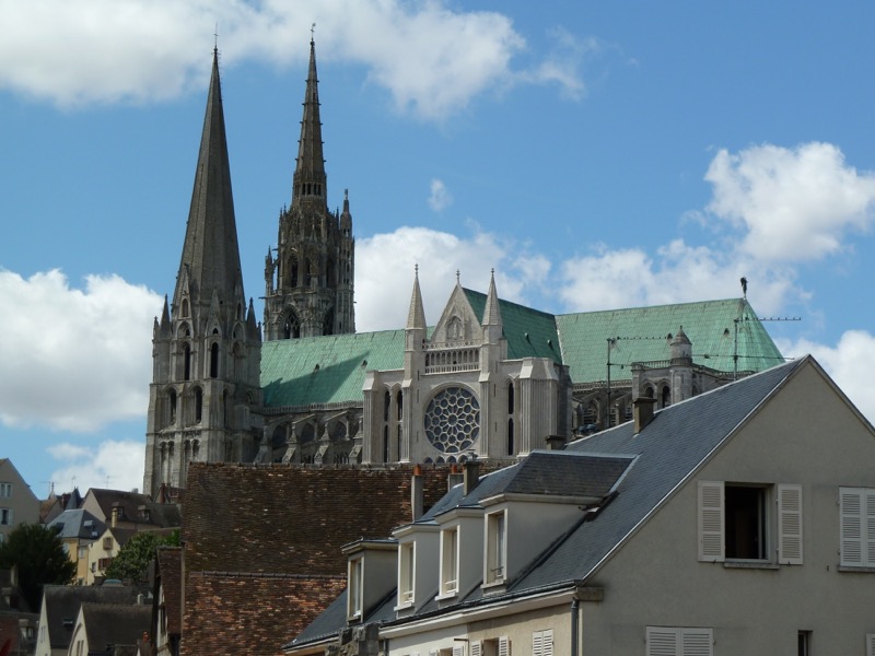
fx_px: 2806
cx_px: 438
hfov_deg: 17.7
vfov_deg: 13.3
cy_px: 328
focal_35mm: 111
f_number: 5.6
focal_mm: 18.2
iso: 80
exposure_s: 1/500
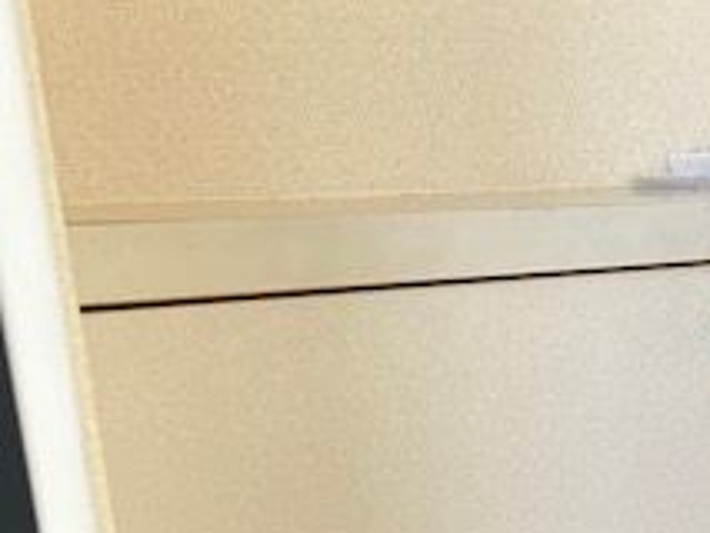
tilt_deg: -18.8
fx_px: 1601
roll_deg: +2.6
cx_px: 747
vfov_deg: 17.3
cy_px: 766
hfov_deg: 23.7
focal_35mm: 78
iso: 80
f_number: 1.5
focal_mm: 5.7
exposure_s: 1/121
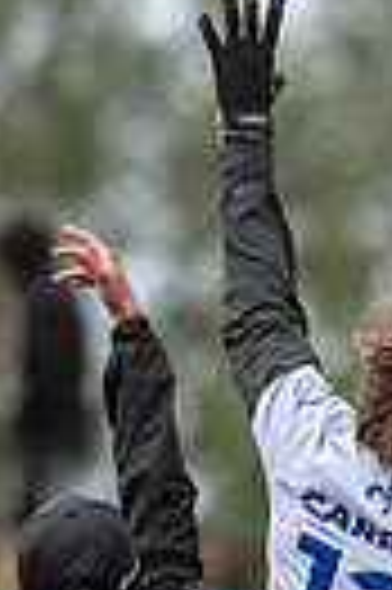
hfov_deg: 0.6
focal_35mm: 2246
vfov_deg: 0.9
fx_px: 36779
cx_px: 589
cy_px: 811
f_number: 4
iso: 140
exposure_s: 1/1000
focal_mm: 290
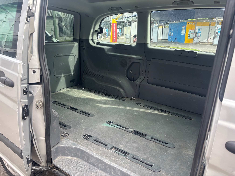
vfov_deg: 53.1
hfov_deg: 67.3
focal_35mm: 26
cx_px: 118
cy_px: 88
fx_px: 177
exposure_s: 1/153
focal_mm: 5.96
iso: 40
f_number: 1.6
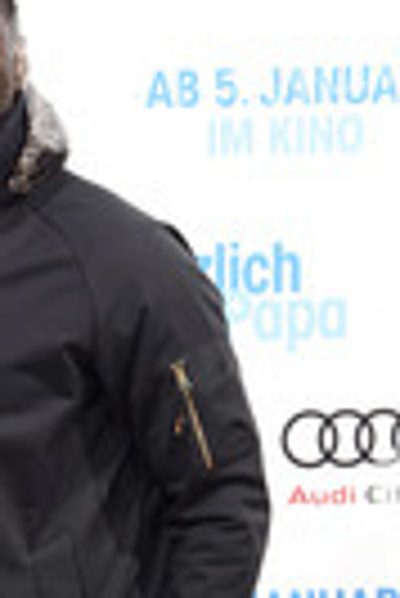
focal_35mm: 204
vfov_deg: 9.9
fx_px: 3391
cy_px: 719
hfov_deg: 6.7
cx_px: -166
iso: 500
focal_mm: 68
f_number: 5.6
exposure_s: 1/200
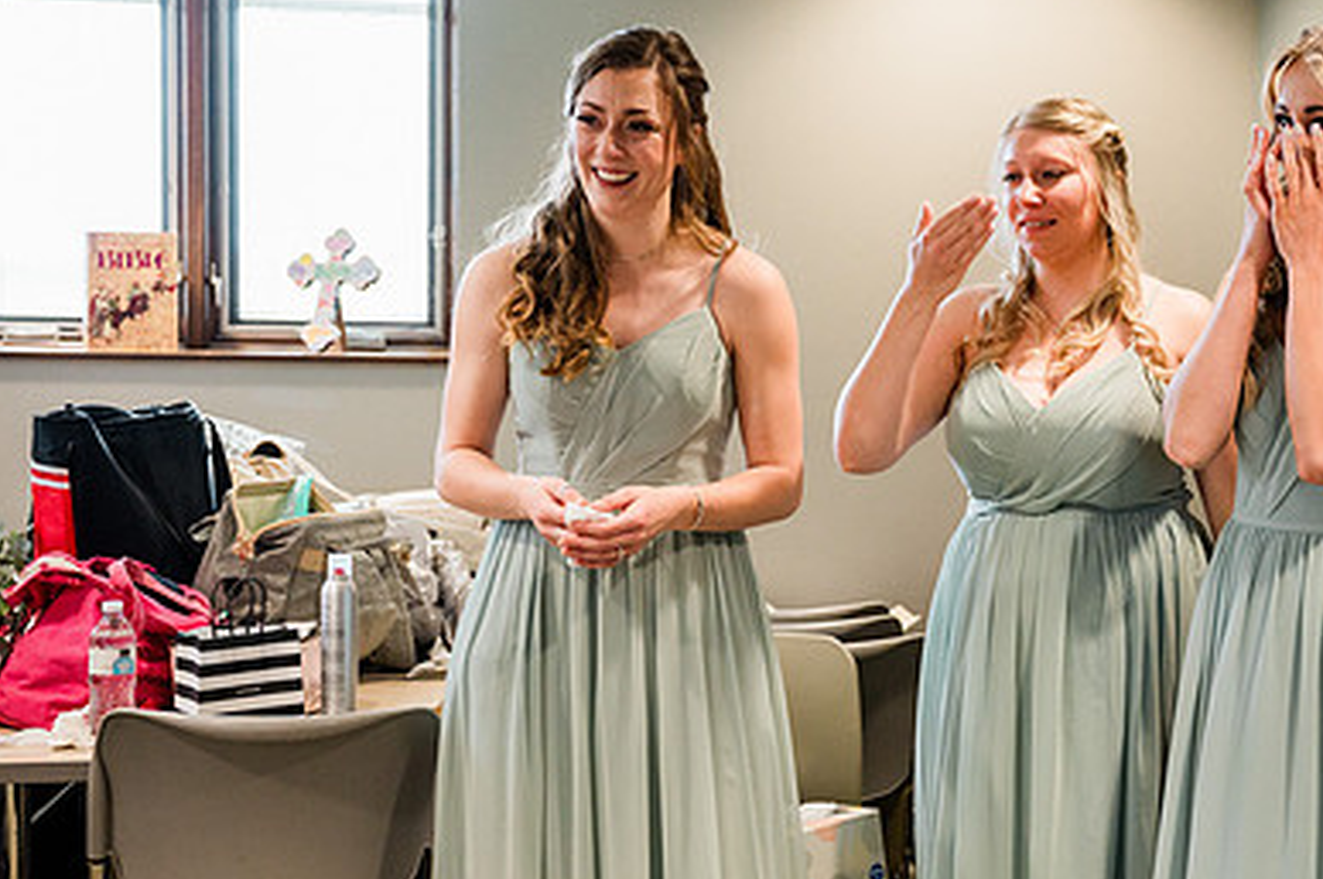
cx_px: 950
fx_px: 2092
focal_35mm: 57
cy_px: 421
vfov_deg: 23.7
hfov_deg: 34.5
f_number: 2.8
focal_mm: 38
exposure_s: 1/200
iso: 1000
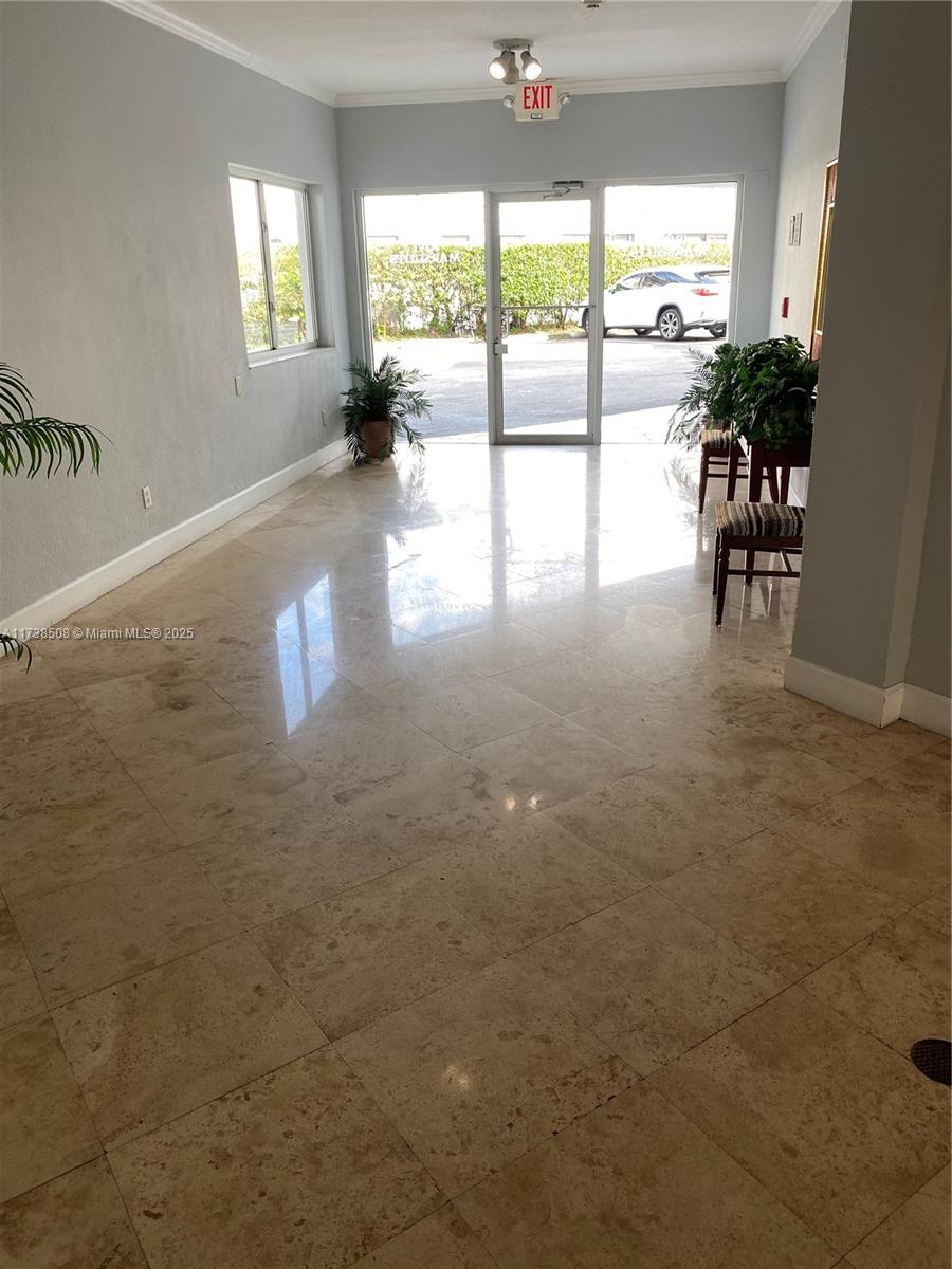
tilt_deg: -17.2
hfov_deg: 53.1
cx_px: 476
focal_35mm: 26
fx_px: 953
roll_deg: +0.9
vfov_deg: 67.3
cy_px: 634
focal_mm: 4.25
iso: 32
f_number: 1.8
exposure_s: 1/120
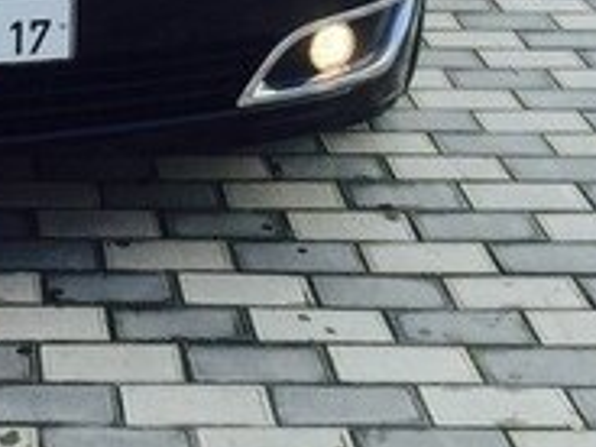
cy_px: -296
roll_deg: -0.2
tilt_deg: -11.5
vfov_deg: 13.1
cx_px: -16
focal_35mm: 104
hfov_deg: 18.4
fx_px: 1791
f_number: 2.2
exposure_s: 1/425
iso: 32
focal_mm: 4.15
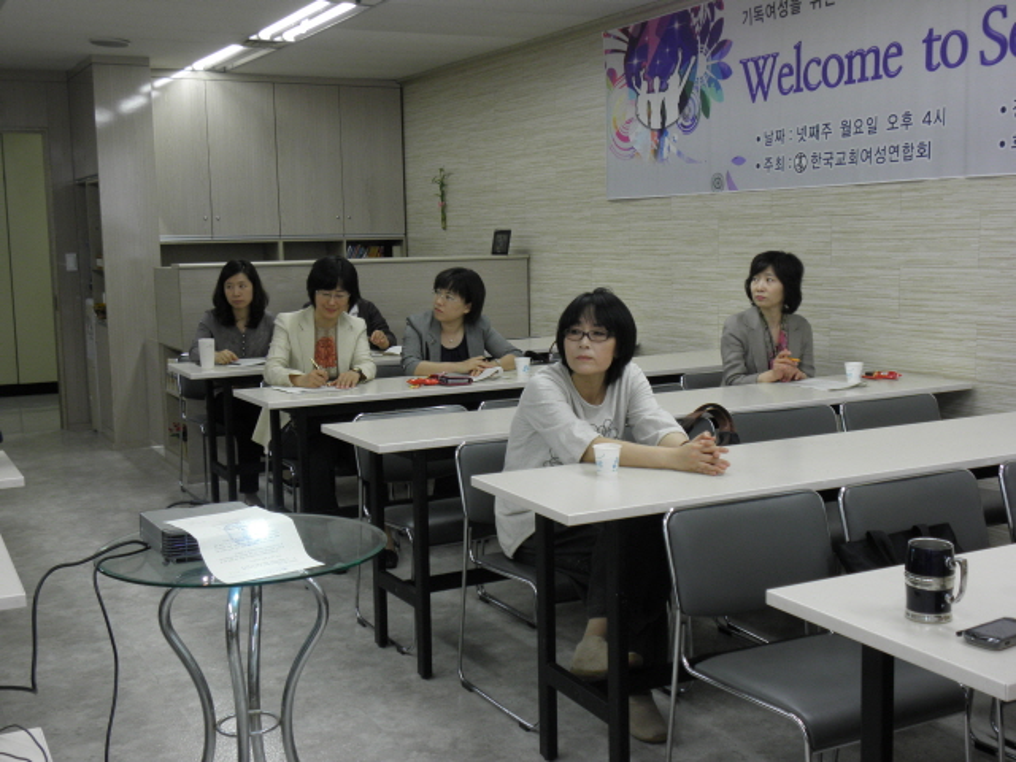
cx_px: 508
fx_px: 1233
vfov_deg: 34.3
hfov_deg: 44.8
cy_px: 381
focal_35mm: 42
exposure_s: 1/30
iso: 125
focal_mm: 7.59
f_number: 3.3
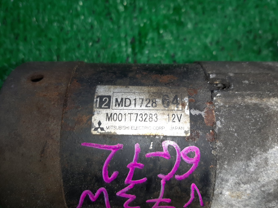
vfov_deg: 51.3
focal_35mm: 27
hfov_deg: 65.3
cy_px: 103
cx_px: 143
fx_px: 217
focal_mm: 3.93
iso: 74
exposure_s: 1/100
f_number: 1.7
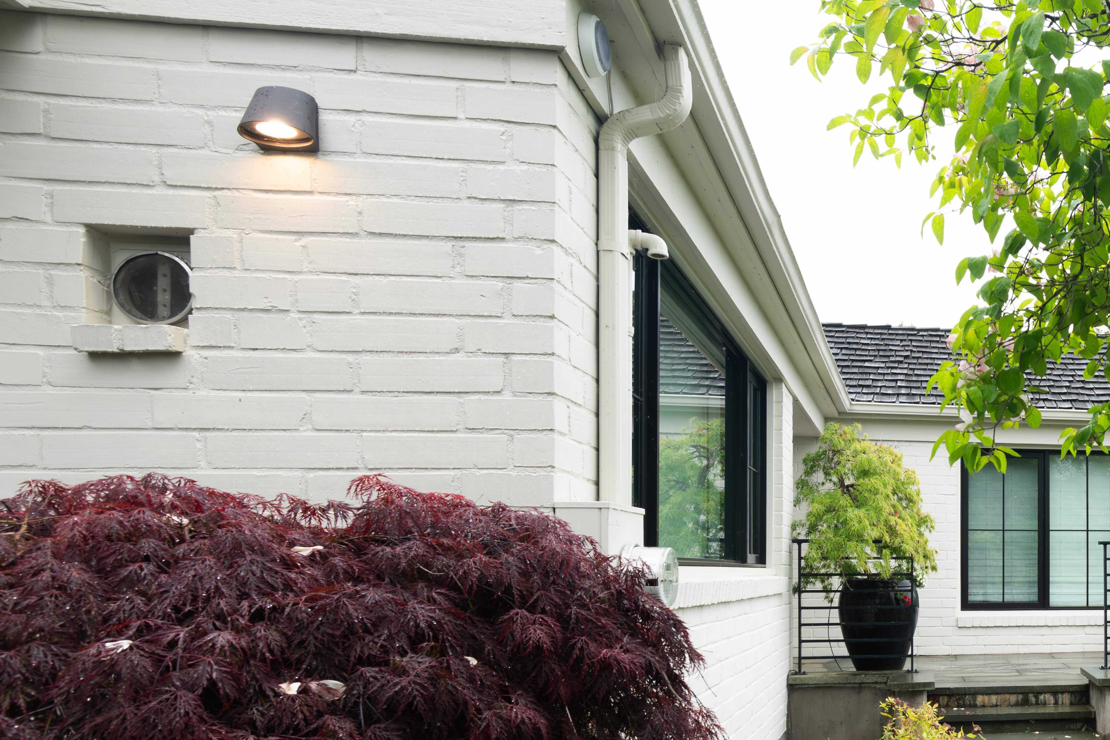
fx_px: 987
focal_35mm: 32
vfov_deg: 39.8
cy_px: 571
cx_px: 1102
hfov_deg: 48.6
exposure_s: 1/160
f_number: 8
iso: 320
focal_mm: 16
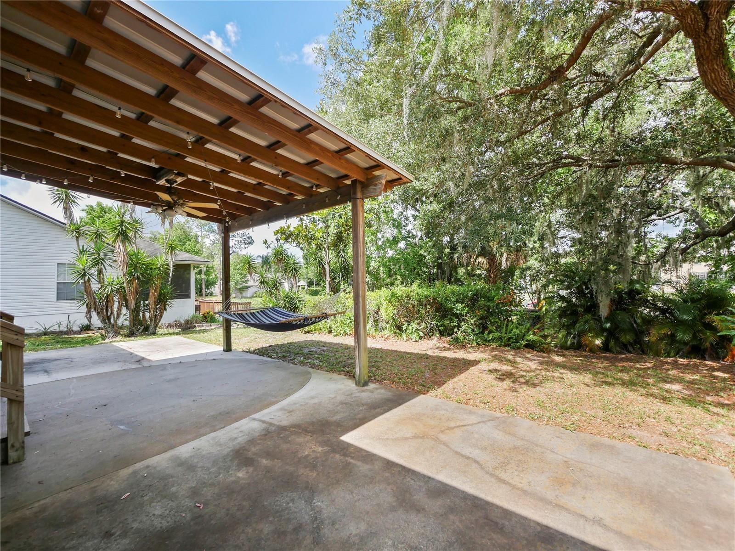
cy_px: 276
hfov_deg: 102.1
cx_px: 368
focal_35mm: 14
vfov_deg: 85.7
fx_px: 297
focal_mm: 7
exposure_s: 1/400
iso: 200
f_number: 7.1
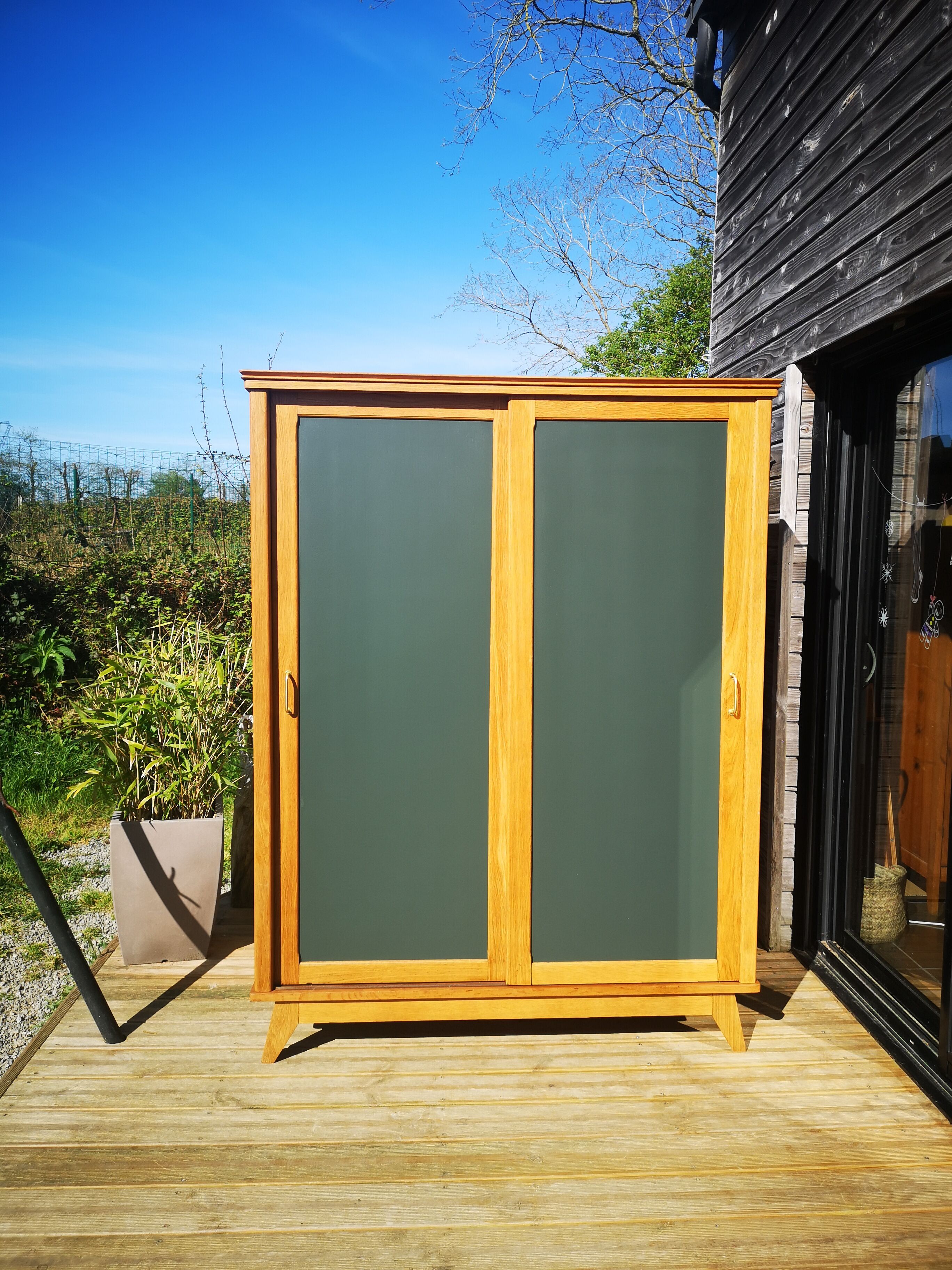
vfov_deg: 65.3
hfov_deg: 51.4
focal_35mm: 27
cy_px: 635
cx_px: 476
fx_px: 990
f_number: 1.8
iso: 50
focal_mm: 5.58
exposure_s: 1/1348
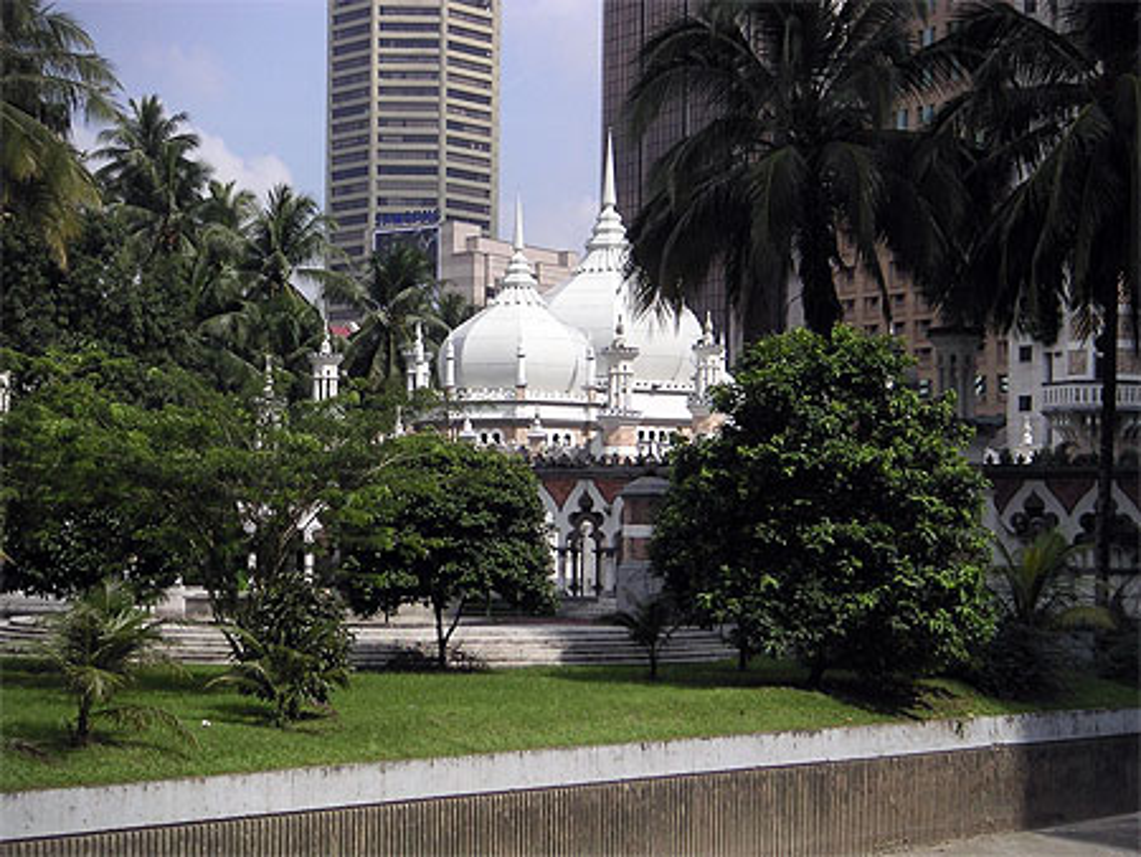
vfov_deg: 21.3
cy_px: 428
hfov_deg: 28.1
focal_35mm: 69
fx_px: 2276
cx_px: 570
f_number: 6.7
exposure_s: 1/180
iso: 50
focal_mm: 10.7
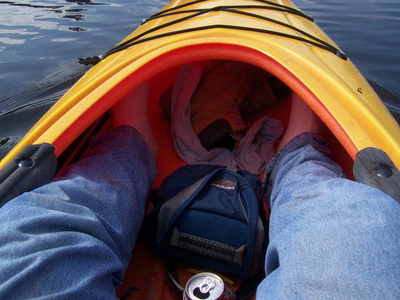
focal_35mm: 39
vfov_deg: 36.8
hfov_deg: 47.9
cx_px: 202
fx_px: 451
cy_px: 150
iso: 100
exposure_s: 1/800
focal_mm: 6.3
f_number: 4
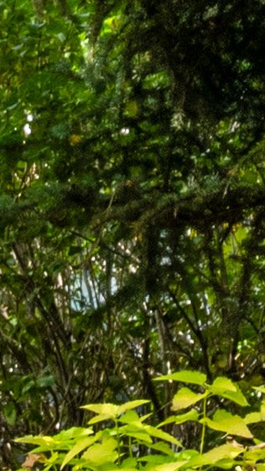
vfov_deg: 7.6
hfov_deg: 3.7
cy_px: 839
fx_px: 3435
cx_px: -1437
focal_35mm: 275
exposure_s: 1/60
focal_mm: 25
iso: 400
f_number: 7.1
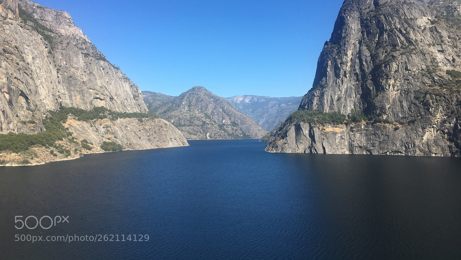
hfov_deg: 61.0
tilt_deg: +7.3
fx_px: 391
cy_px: 85
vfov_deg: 36.3
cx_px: 230
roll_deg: +0.9
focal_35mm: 32
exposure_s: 1/1282
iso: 25
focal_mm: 4.15
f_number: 2.2
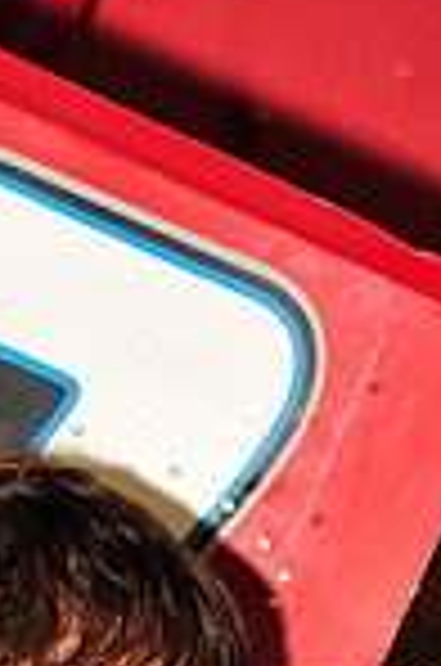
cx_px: -14
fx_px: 13421
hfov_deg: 1.9
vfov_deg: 2.8
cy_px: 1166
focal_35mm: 727
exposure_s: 1/250
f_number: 5.6
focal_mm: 185
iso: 500
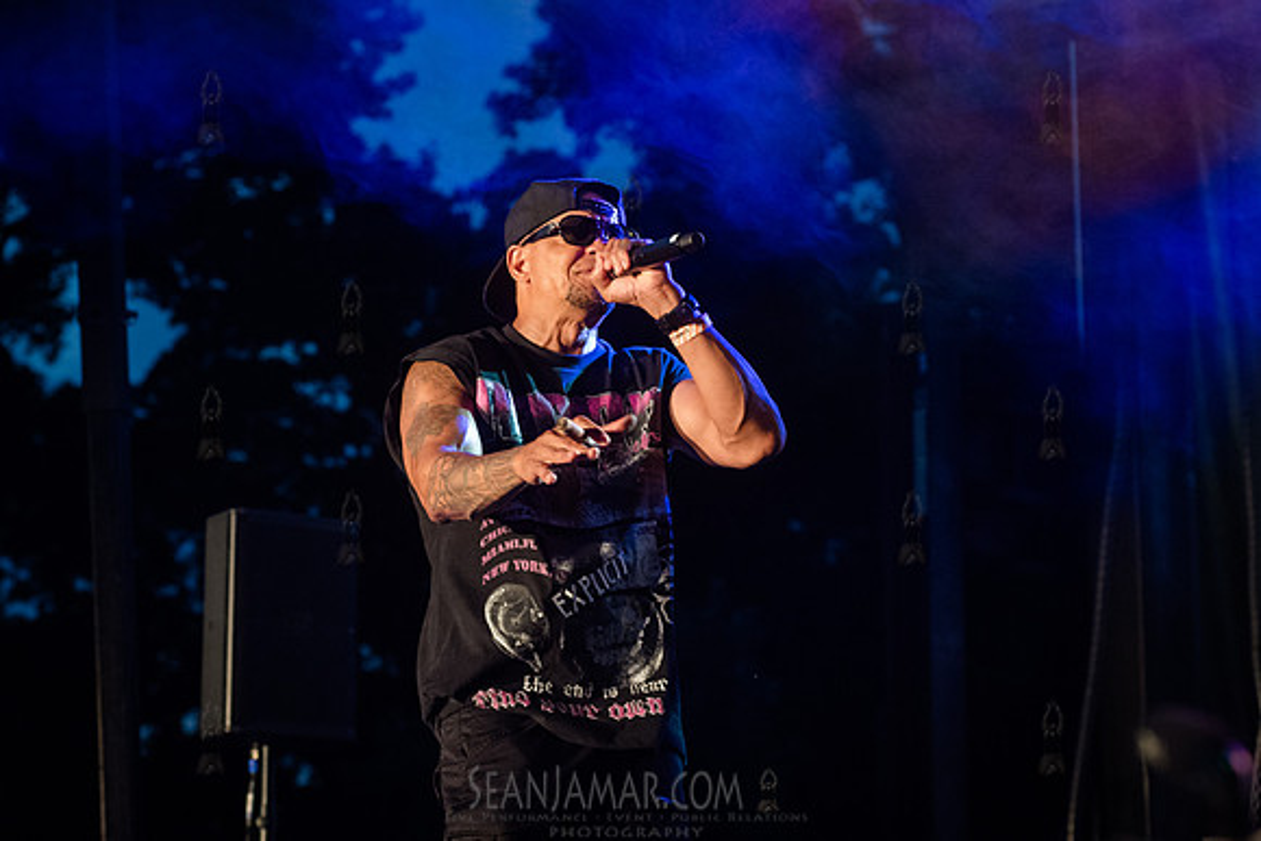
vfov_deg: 13.9
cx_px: 580
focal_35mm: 98
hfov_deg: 20.7
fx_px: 3445
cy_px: 445
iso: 5000
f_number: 4.5
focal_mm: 80
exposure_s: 1/400
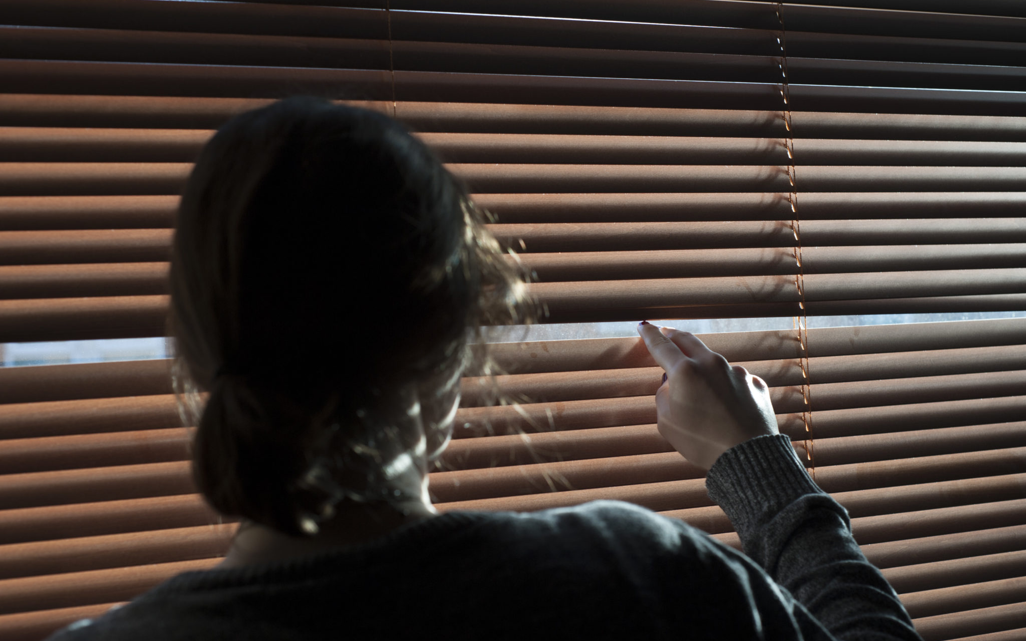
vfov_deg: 25.3
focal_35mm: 51
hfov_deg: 39.6
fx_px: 1426
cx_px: 513
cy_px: 314
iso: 250
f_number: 5.6
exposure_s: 1/200
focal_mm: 50
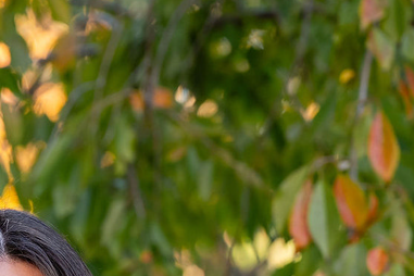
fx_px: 2955
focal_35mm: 257
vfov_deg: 5.3
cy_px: 433
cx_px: -7
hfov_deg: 8.0
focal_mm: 70
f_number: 3.2
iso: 250
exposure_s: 1/250
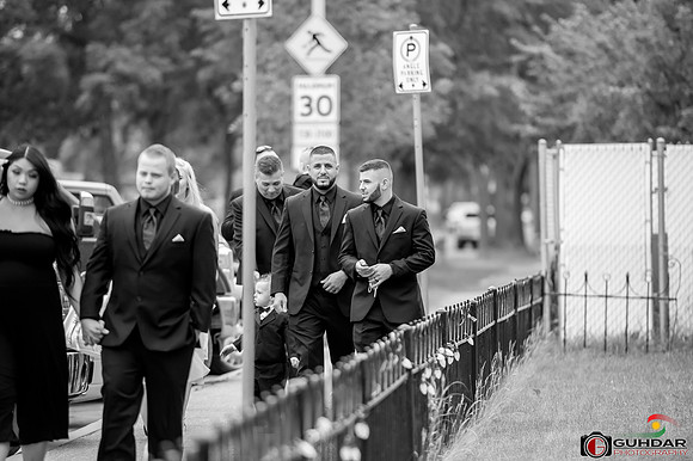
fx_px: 3848
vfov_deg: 6.9
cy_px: 230
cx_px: 346
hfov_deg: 10.3
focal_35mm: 200
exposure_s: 1/8000
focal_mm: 200
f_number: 2.8
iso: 2500
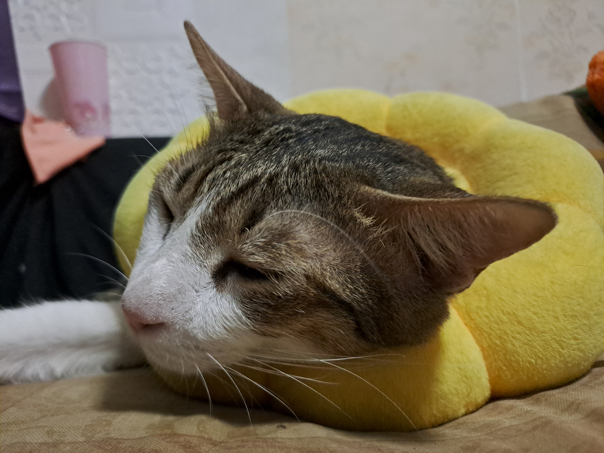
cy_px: 226
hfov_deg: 69.4
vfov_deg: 54.9
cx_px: 302
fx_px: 436
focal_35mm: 25
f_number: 1.8
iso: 1000
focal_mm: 4.65
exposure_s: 1/20
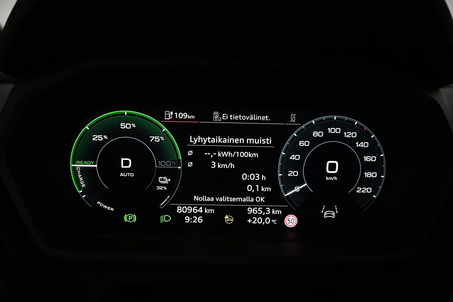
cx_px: 226
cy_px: 151
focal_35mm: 24
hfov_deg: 73.7
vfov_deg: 53.1
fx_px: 302
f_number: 3.5
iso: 4000
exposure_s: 1/320
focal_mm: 16
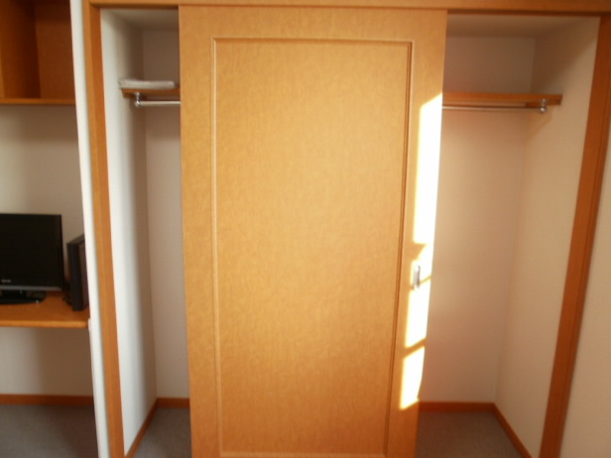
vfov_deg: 51.4
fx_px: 477
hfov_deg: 65.3
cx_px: 311
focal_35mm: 27
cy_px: 224
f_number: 2.6
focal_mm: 4.65
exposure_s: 1/25
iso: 125
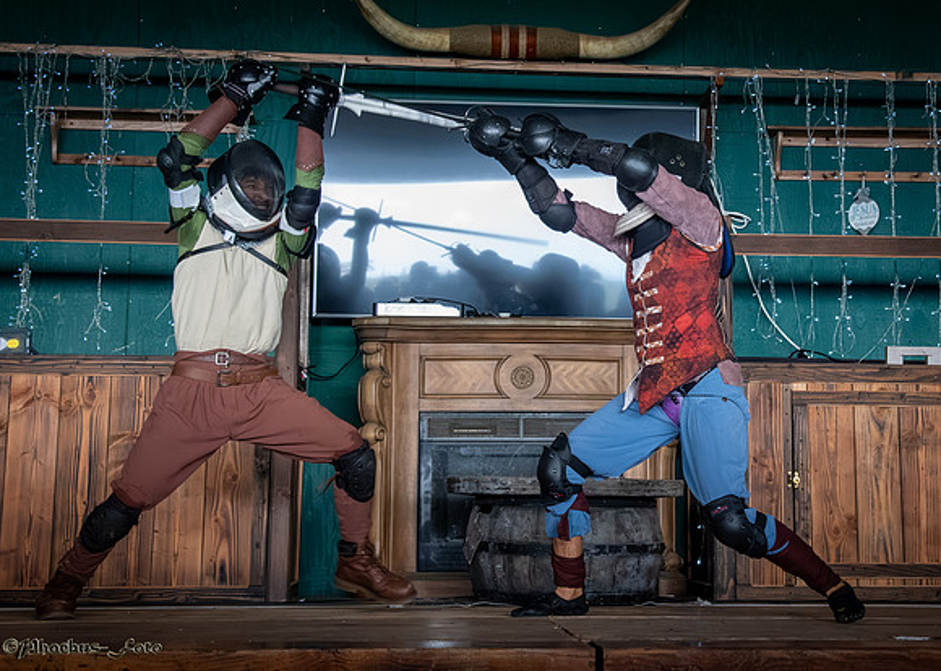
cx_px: 605
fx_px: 1784
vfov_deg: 21.3
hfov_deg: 29.4
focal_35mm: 67
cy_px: 246
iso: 8000
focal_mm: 40
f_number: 5.6
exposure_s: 1/320
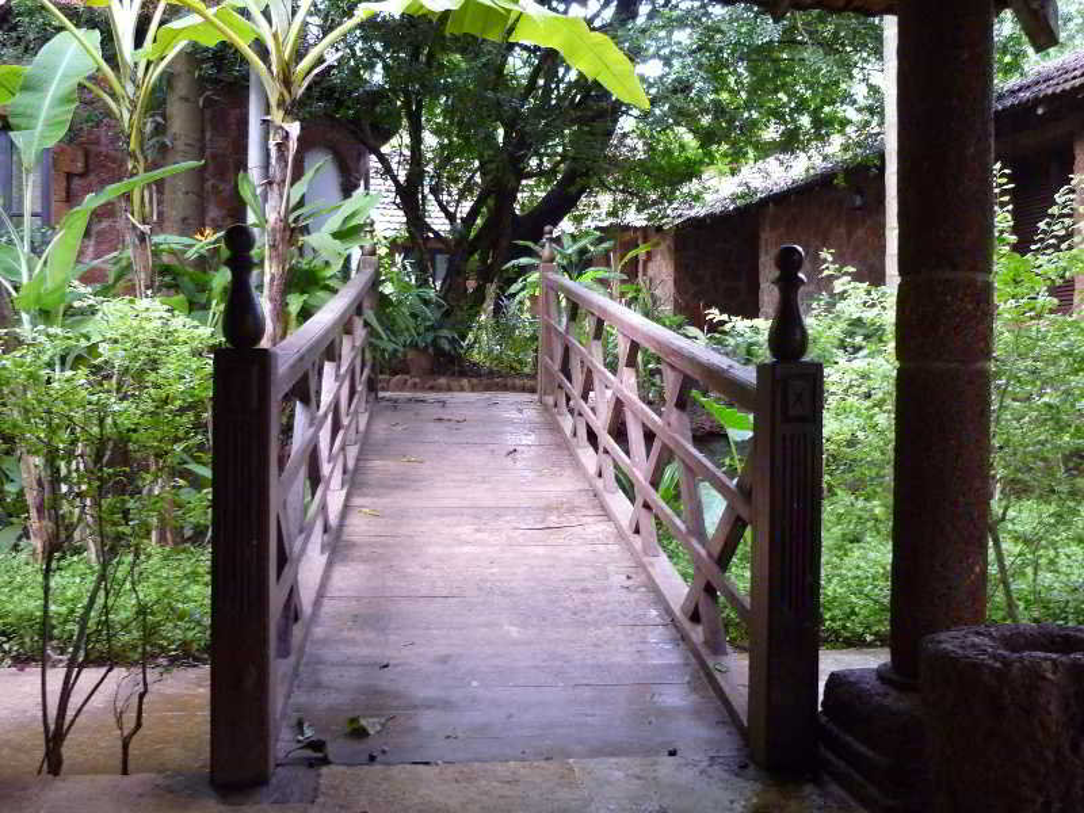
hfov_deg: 55.4
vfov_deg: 42.9
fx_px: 1033
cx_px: 542
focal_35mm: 33
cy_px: 406
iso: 400
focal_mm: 5.5
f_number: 2.8
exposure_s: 1/15
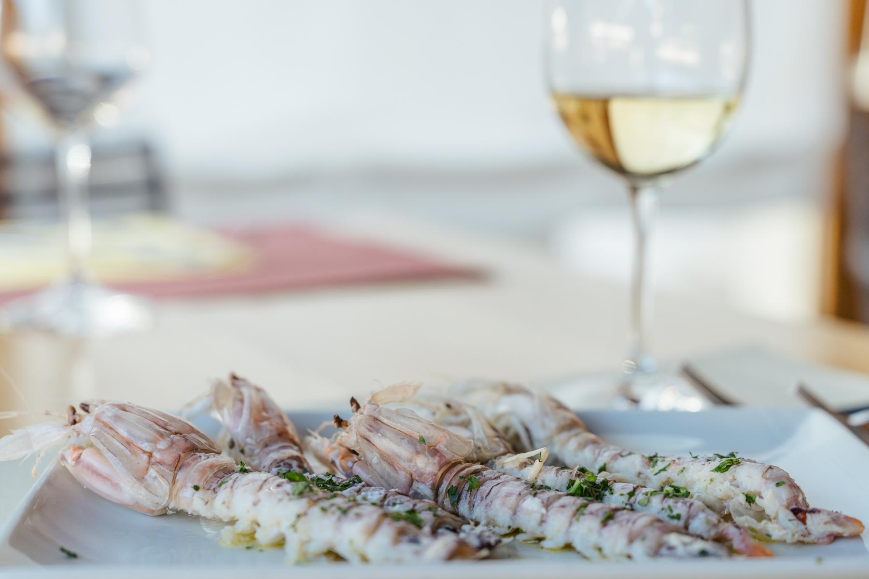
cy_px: 237
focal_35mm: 57
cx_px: 474
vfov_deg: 23.9
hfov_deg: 35.2
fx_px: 1369
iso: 640
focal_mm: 48
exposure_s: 1/160
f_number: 2.8
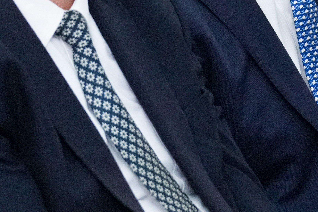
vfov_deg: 2.2
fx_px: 5591
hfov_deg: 3.3
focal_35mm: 633
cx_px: 166
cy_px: -22
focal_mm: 122
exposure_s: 1/160
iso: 2500
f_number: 4
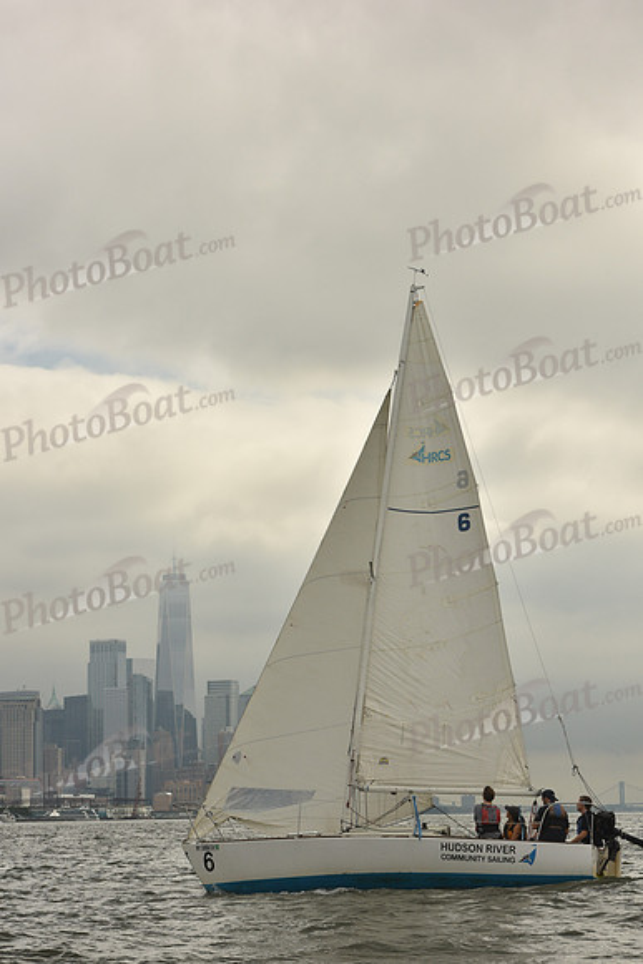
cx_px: 322
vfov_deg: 22.6
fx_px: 2410
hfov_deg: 15.2
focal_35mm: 90
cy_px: 482
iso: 320
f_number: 10
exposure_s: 1/1250
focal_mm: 90
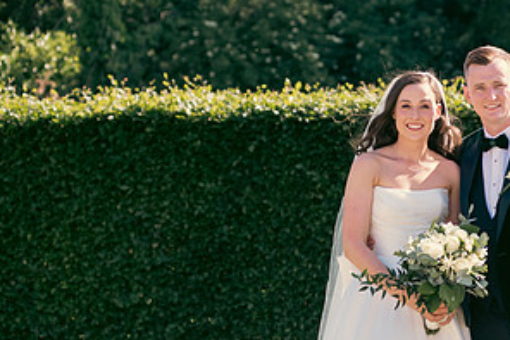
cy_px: 280
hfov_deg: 13.0
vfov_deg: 8.7
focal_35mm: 157
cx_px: 415
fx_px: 2223
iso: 200
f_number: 3.5
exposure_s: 1/640
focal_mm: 80
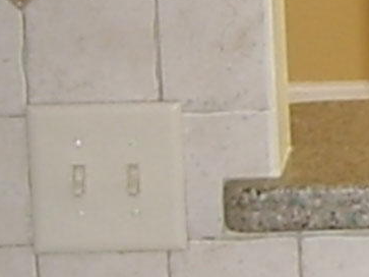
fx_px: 2568
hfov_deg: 7.6
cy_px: -56
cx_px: 924
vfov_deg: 6.1
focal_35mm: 241
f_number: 2.7
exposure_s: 1/80
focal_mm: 6.2
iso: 100
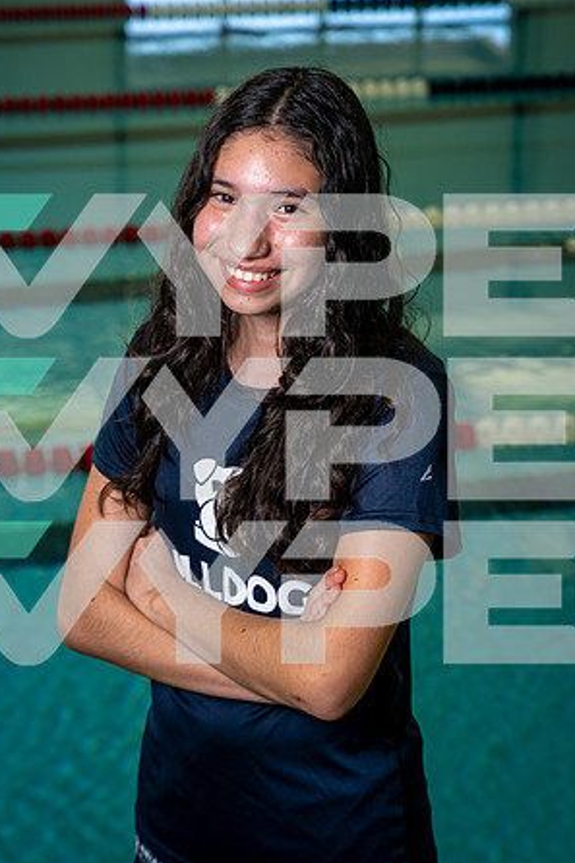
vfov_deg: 19.3
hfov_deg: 12.9
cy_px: 430
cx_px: 207
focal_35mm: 106
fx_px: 2541
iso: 200
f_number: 4.5
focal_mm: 70
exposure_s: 1/250
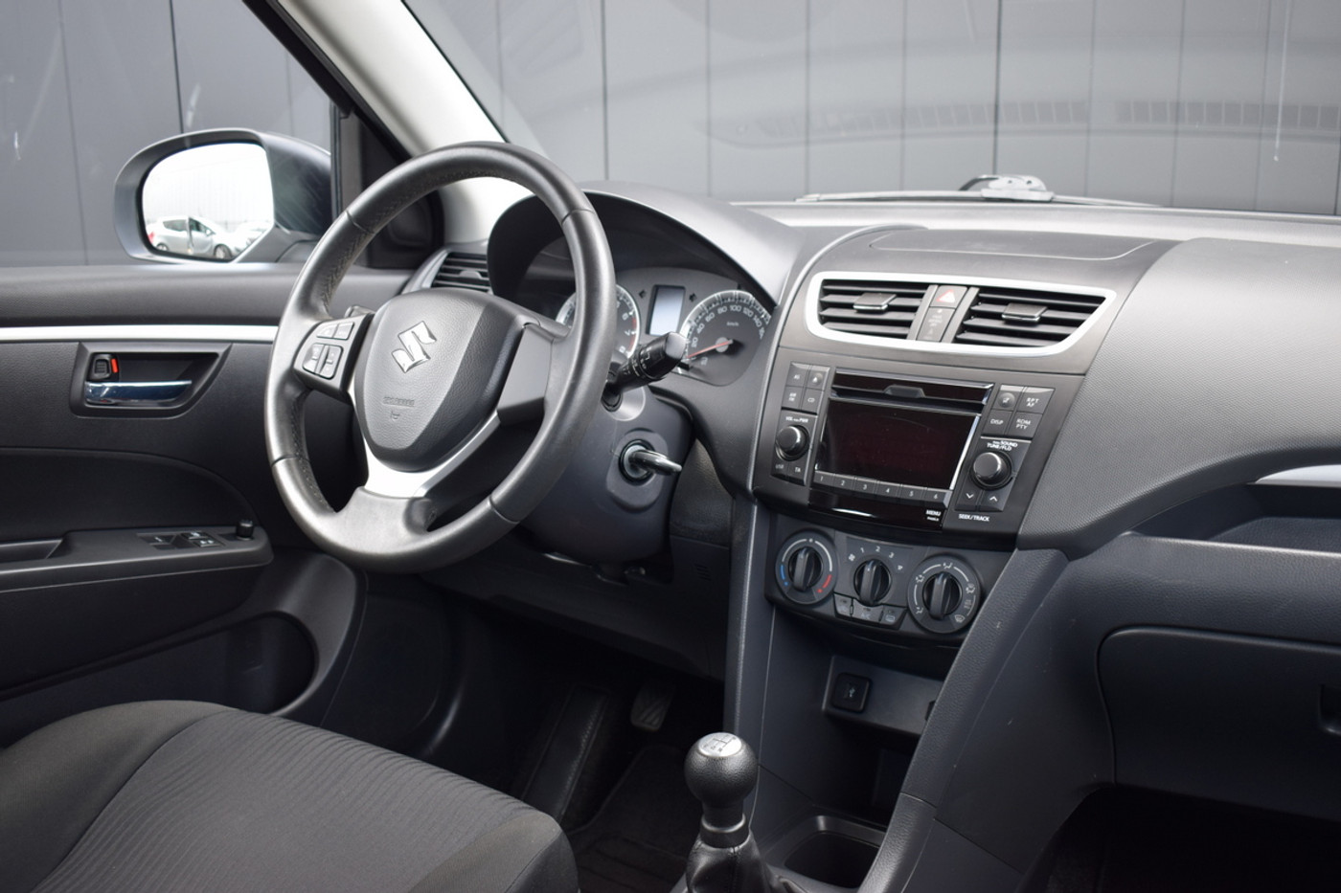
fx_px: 1341
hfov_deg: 53.1
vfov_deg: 36.9
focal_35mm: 36
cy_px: 446
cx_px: 670
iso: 400
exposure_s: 1/80
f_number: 4.5
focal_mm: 24
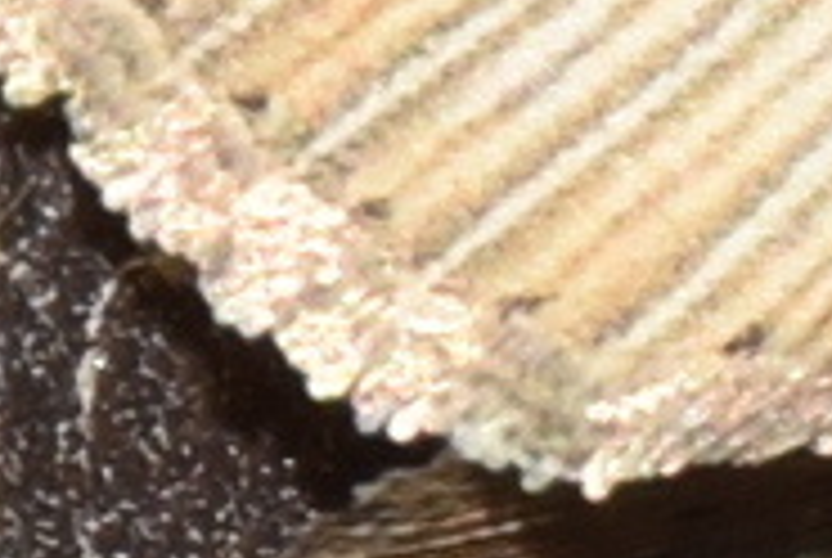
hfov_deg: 1.9
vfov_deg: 1.3
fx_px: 25162
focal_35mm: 1087
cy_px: -688
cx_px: 1585
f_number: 13
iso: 100
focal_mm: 140
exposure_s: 1/160
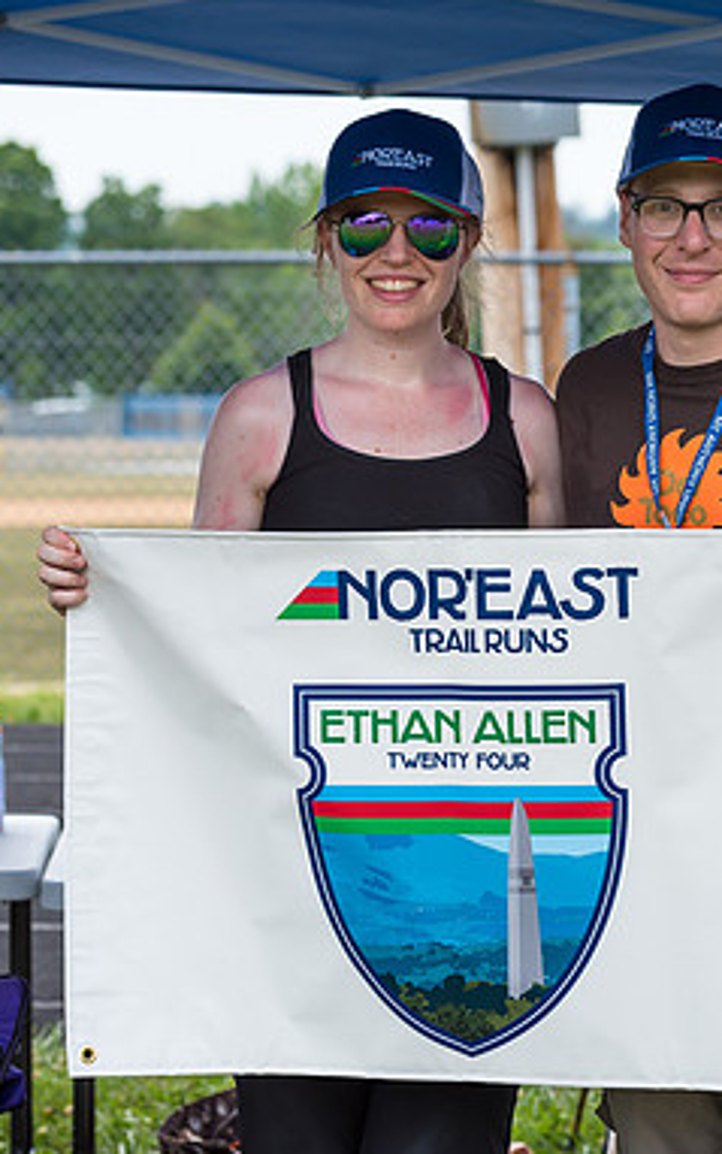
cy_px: 511
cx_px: 719
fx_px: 4090
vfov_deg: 16.1
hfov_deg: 10.0
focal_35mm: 130
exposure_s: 1/640
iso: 100
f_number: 5
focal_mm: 75
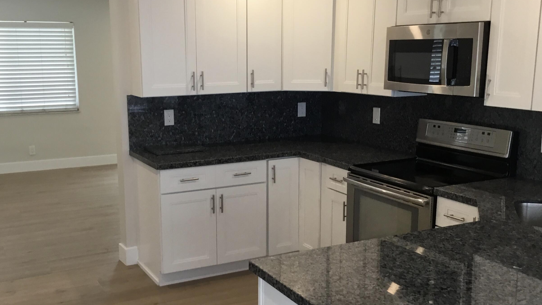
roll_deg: +0.4
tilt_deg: -11.6
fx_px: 604
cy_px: 167
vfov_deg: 28.3
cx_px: 233
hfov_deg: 48.2
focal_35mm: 42
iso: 64
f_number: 2.4
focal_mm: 3.3
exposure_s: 1/30
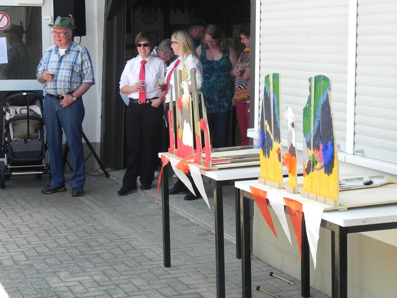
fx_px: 860
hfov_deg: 26.0
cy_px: 149
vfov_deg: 19.6
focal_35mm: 75
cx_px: 198
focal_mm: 13.4
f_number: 5
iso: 160
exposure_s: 1/162
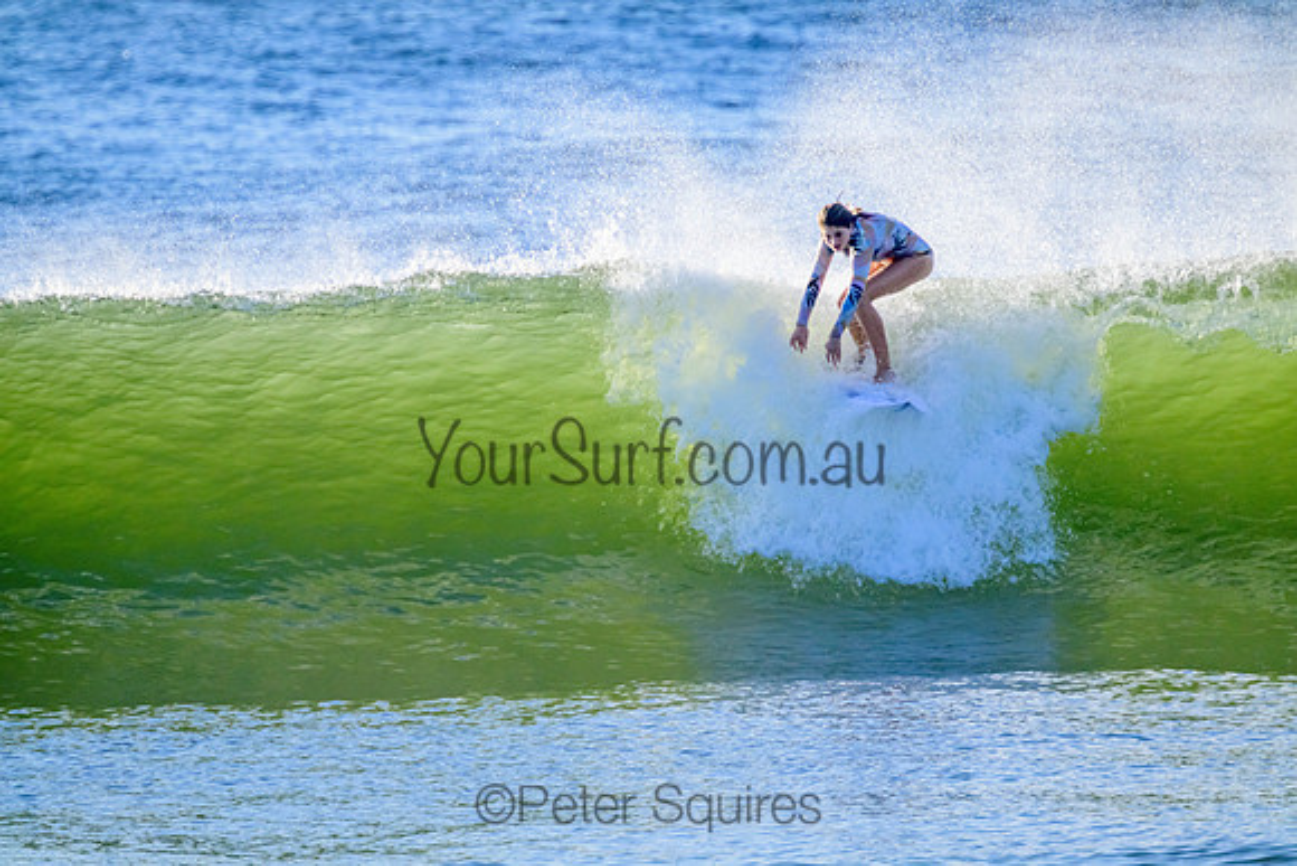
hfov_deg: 2.6
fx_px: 28828
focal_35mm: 800
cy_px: 433
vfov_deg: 1.7
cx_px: 648
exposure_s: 1/2000
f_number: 11
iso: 2200
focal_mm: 800
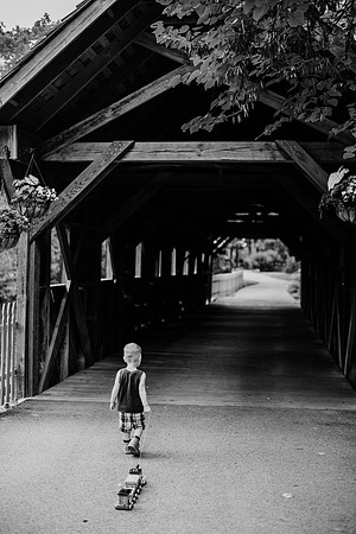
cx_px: 178
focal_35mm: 50
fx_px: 742
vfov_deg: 39.6
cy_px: 267
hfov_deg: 27.0
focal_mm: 50
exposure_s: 1/500
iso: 200
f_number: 2.2
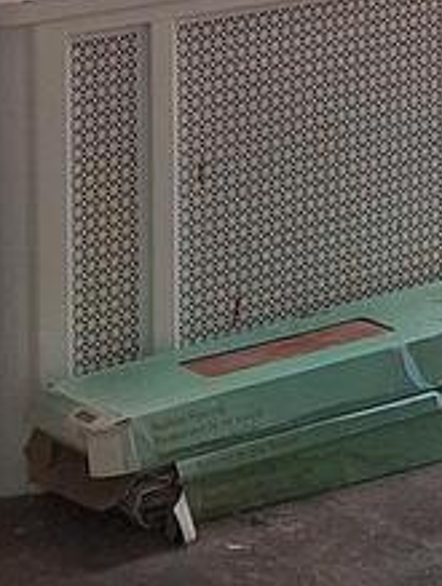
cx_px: 190
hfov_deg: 9.2
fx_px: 2733
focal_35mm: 161
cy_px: -353
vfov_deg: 11.6
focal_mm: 5.54
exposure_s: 1/40
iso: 25
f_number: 1.8
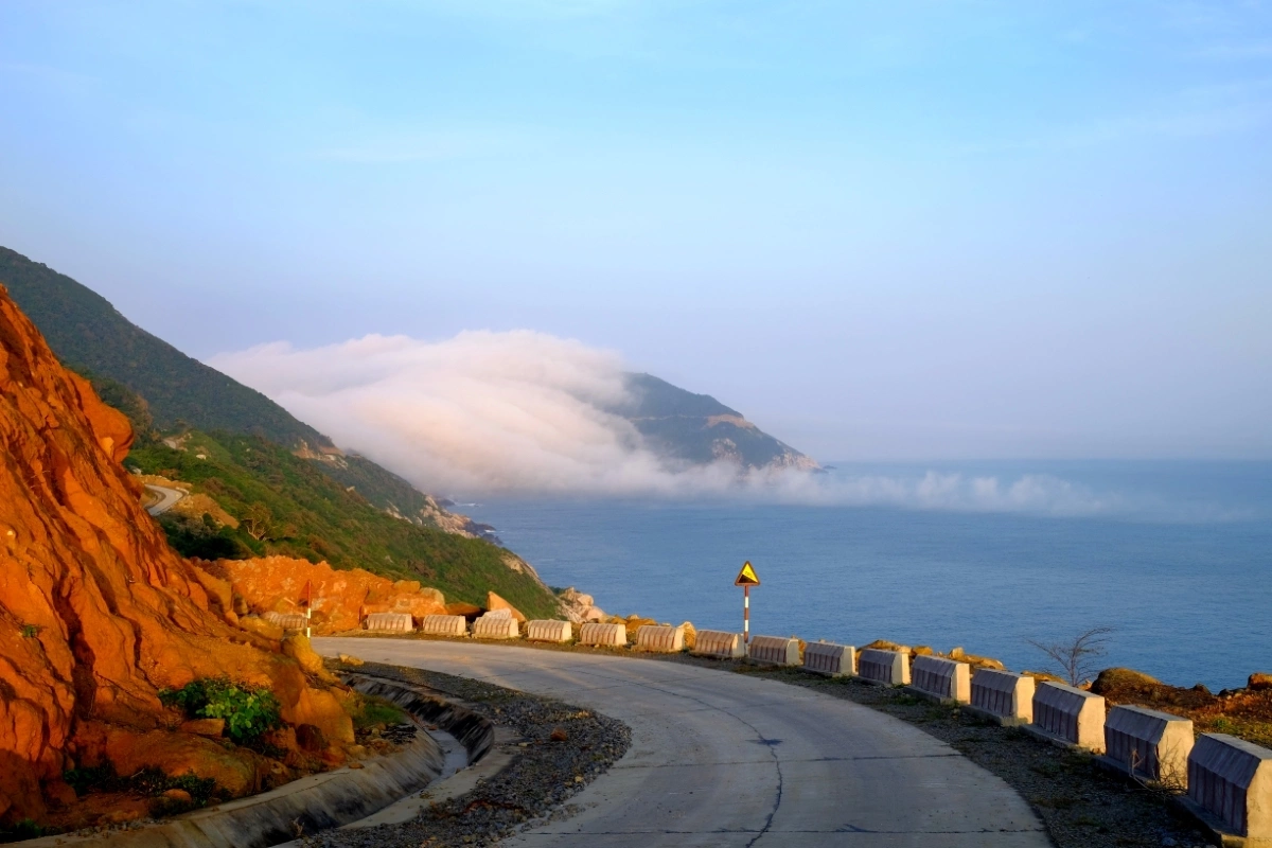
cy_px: 424
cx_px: 636
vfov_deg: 35.1
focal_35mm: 38
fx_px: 1343
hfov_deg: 50.7
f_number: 6.4
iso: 250
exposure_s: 1/200
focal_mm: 25.4
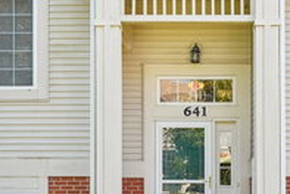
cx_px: 205
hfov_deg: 27.4
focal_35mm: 73
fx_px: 589
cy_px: 44
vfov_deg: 18.6
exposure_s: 1/320
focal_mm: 20
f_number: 8
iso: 400
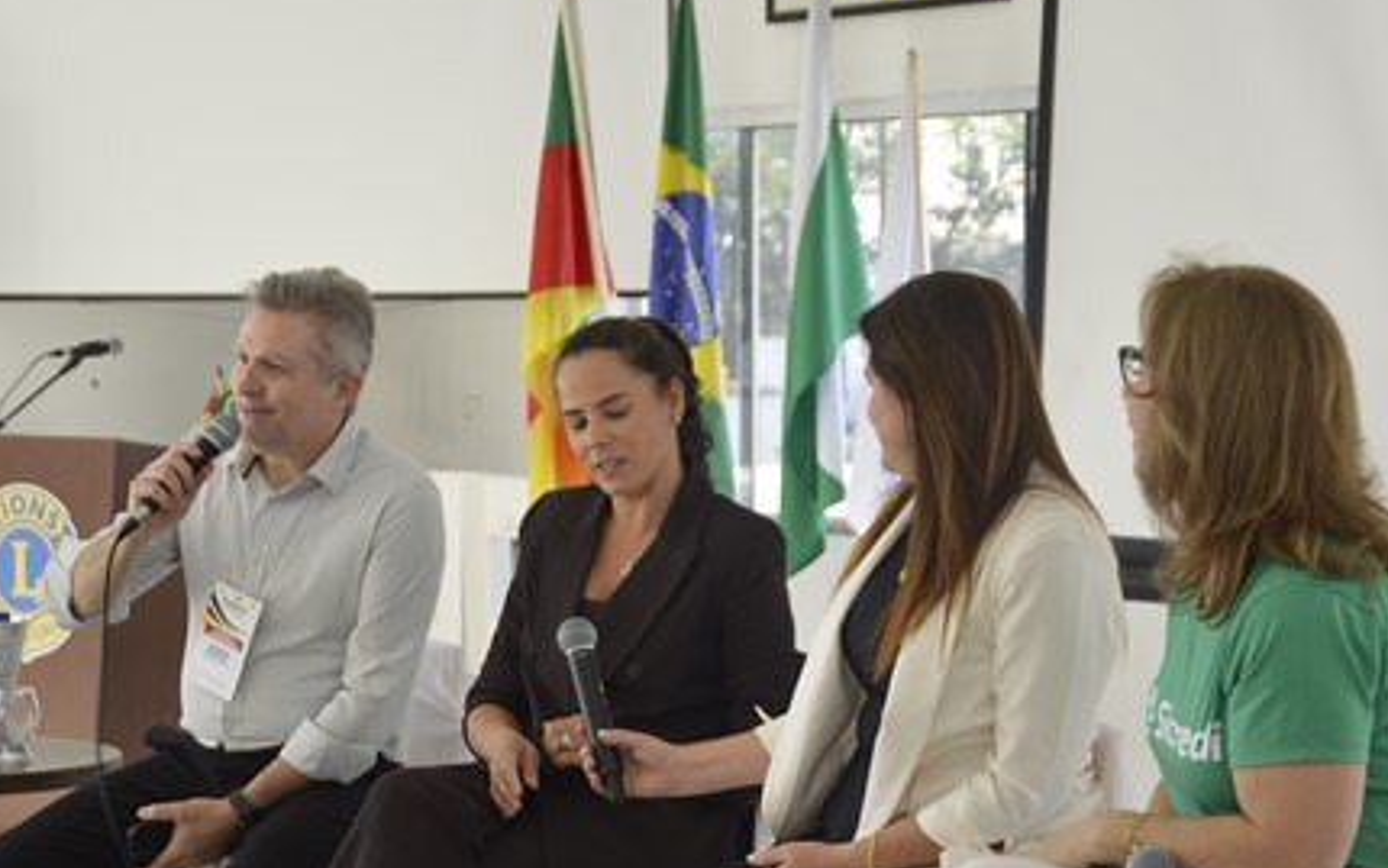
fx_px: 4049
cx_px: 607
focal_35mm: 107
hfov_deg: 19.4
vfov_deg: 12.2
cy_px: 545
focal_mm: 50
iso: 400
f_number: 5
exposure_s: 1/50
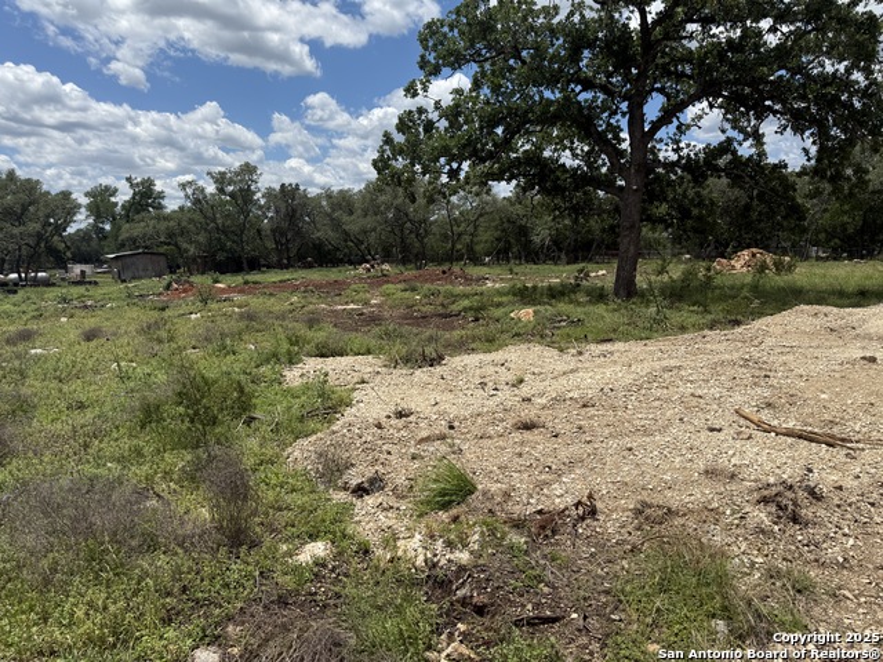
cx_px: 442
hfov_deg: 71.6
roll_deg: +0.4
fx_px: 612
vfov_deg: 56.8
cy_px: 331
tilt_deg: -6.4
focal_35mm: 24
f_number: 1.78
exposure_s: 1/7353
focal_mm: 6.76
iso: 80
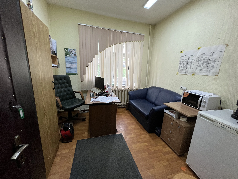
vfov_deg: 89.9
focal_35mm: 13
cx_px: 119
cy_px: 90
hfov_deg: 106.2
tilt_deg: -11.9
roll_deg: -3.3
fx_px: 89
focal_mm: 1.57
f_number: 1.8
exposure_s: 1/100
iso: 160
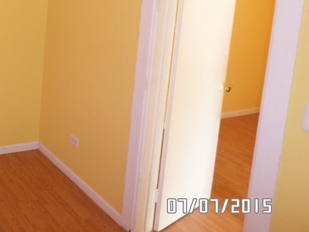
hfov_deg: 40.2
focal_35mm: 44
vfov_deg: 31.6
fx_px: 393
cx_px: 39
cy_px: 31
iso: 120
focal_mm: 4.5
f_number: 2.5
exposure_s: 1/30
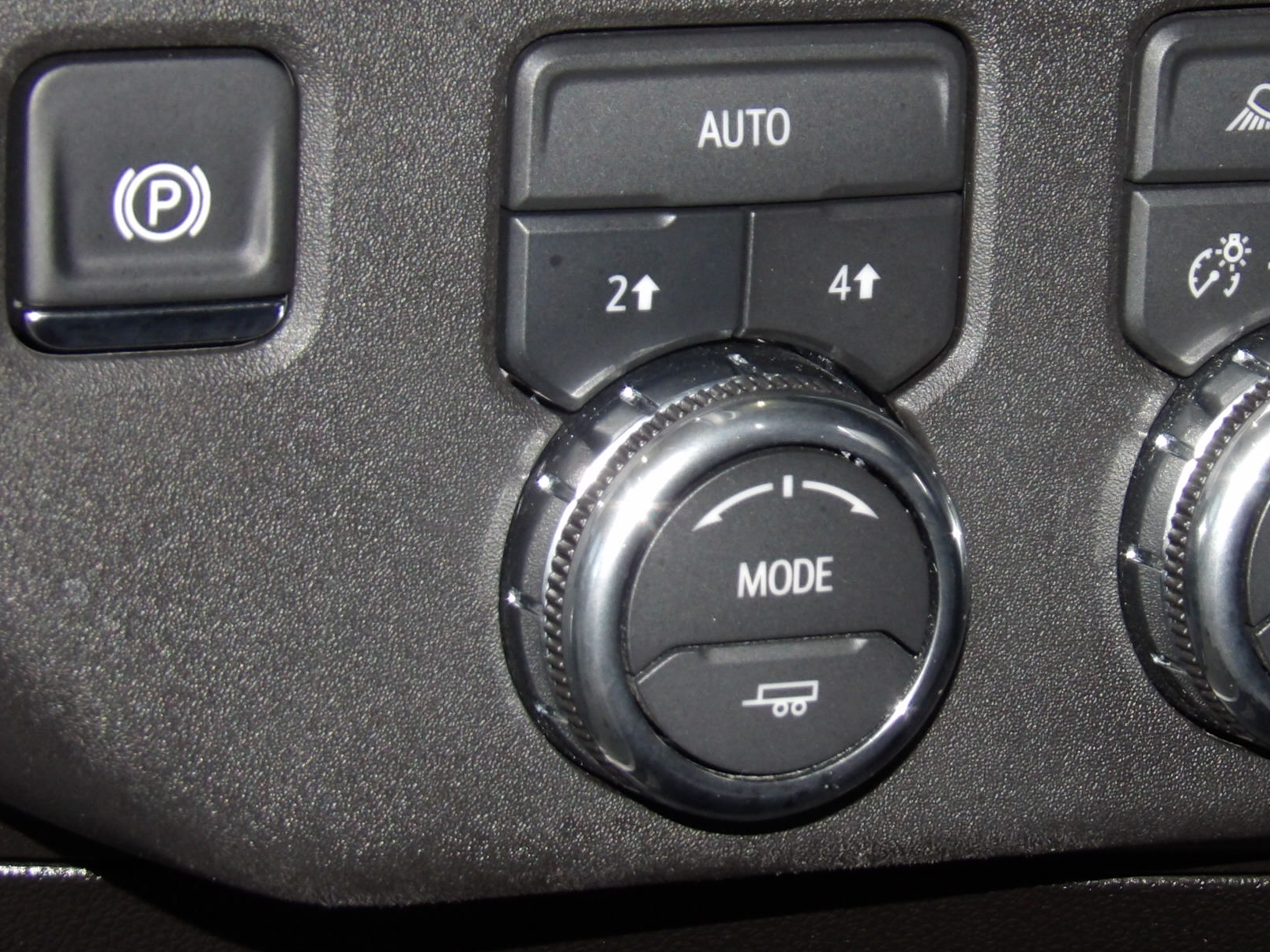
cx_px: 884
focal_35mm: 195
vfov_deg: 7.6
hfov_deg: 10.1
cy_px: 397
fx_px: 7154
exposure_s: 1/100
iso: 200
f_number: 4.2
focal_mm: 21.7
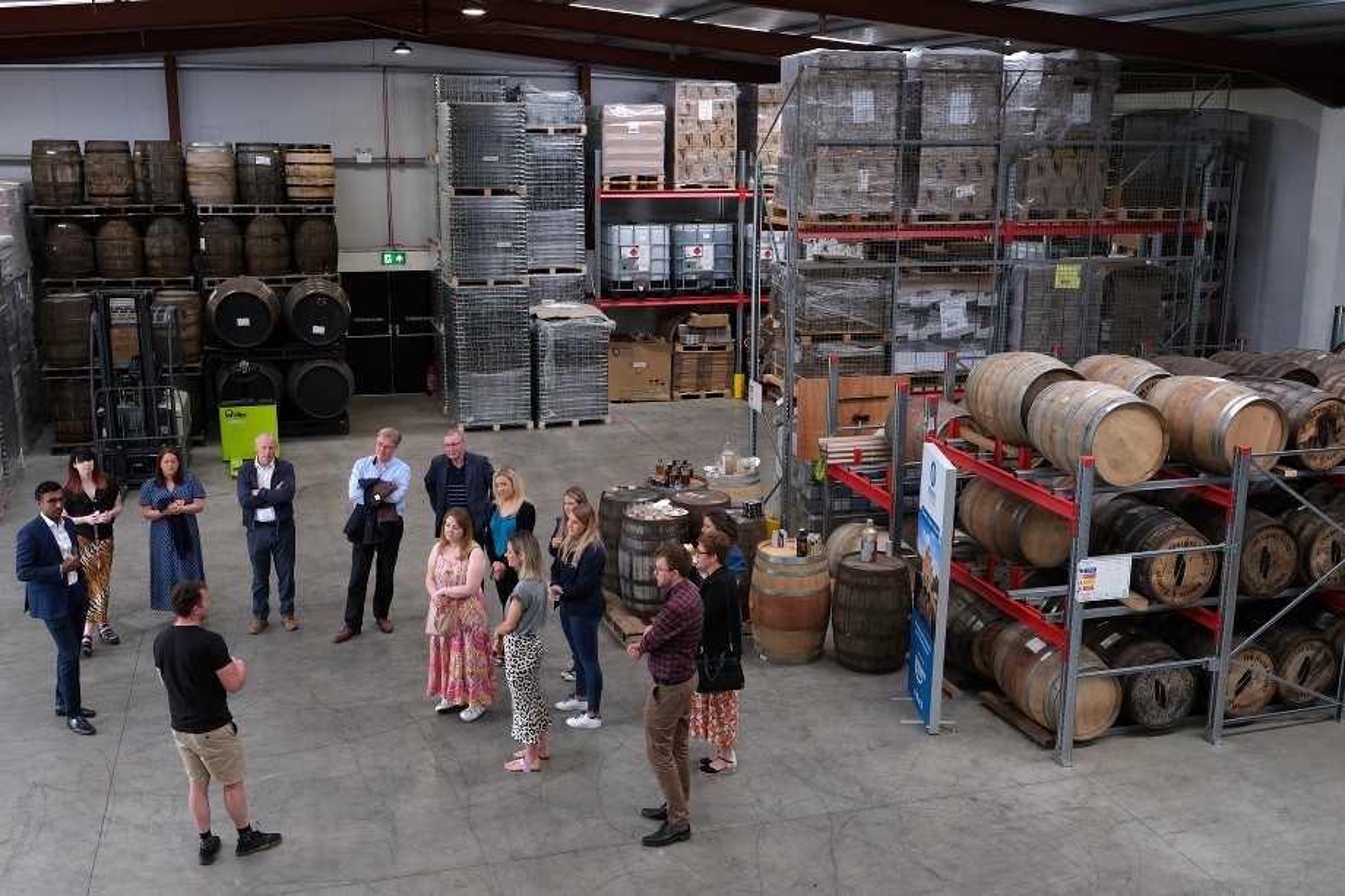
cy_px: 448
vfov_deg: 40.0
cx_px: 672
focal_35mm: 33
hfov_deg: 57.2
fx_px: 1233
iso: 800
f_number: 5.6
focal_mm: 22.3
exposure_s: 1/180
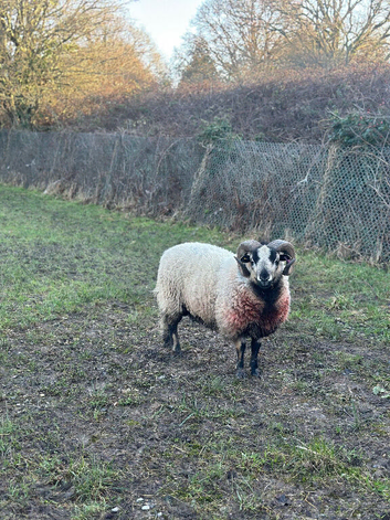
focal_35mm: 48
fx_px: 721
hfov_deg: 30.3
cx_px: 195
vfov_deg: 39.7
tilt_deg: -9.0
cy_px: 260
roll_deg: -0.7
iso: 80
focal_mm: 6.86
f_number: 1.78
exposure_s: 1/210
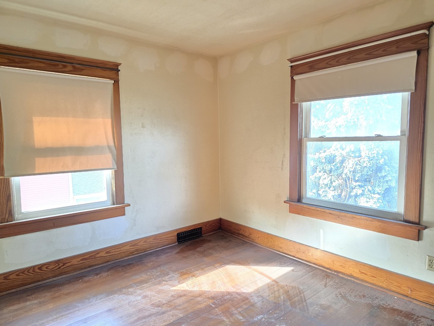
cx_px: 217
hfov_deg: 73.9
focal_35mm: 23
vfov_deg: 58.9
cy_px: 163
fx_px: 288
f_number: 1.7
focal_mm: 6.3
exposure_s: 1/120
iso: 640
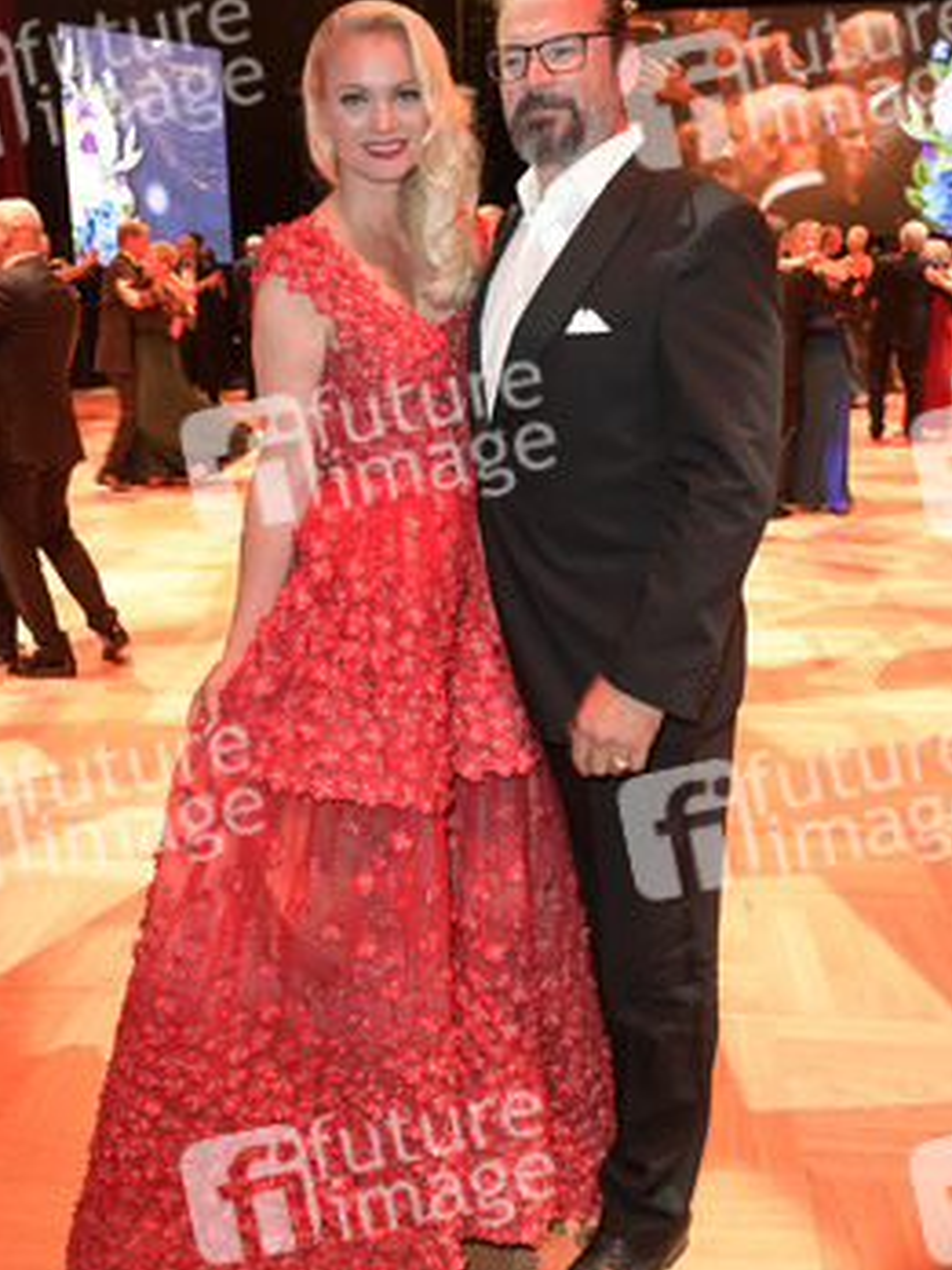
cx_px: 474
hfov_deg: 44.2
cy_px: 631
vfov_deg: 56.8
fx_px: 1173
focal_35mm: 32
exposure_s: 1/50
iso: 4000
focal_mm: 29
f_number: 5
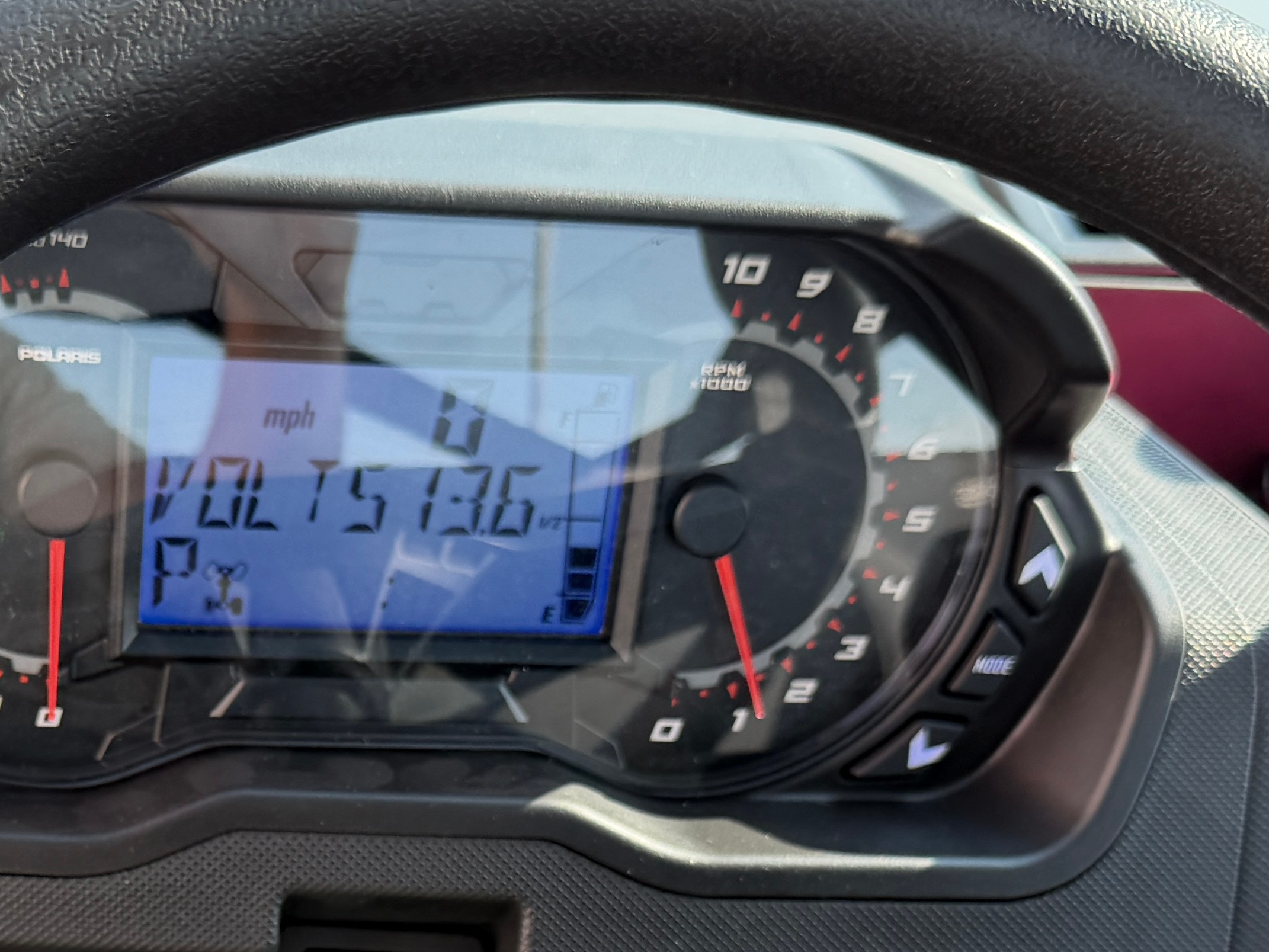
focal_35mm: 64
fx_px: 2346
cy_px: 1007
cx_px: 255
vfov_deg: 21.9
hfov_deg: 29.6
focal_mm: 6.76
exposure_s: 1/242
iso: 80
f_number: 1.78
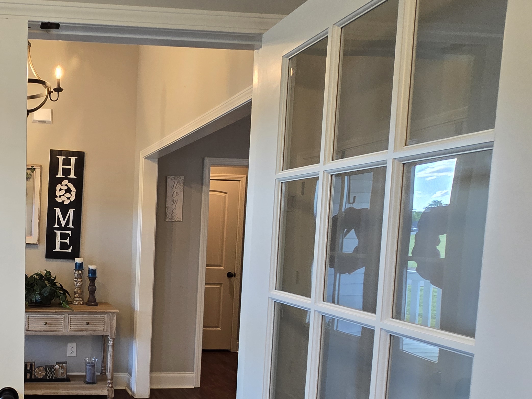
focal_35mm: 25
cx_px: 40
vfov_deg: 54.1
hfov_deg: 58.0
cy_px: 255
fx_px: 384
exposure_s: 1/60
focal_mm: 2.2
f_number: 2.2
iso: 160
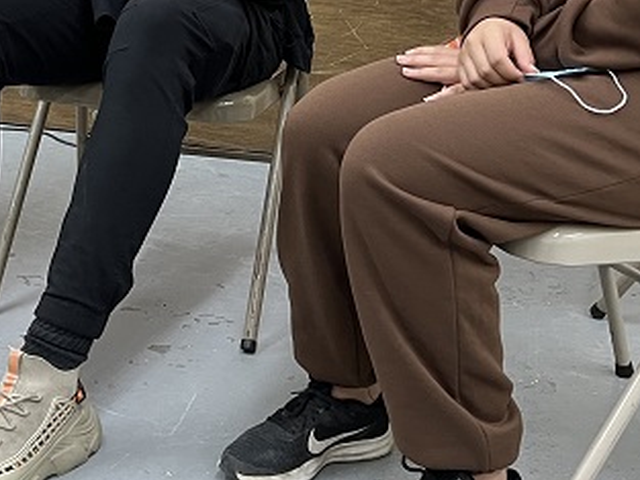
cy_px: -15
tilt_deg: -8.2
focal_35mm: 70
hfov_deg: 27.6
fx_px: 1295
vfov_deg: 20.3
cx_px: 225
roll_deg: -1.9
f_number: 1.5
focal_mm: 5.7
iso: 125
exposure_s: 1/60
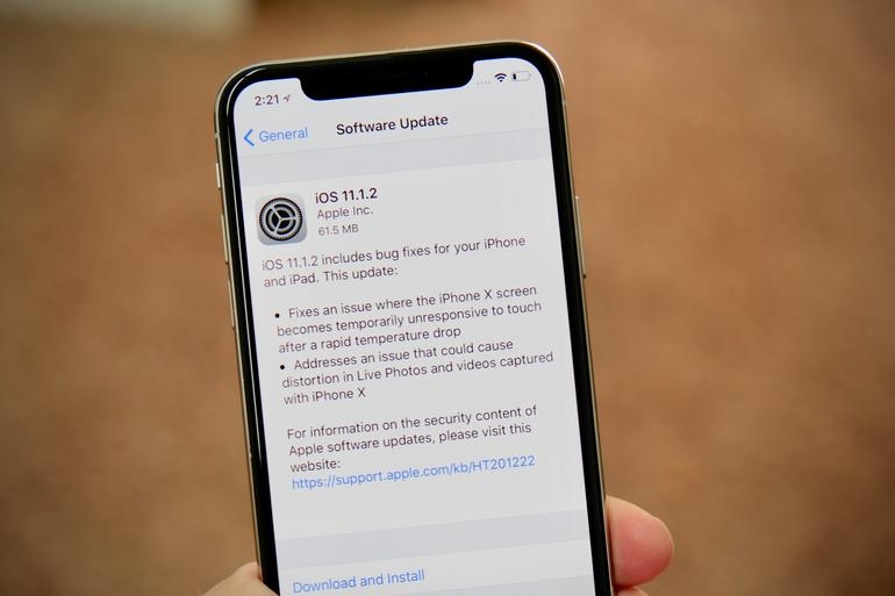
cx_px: 448
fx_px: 2063
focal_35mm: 83
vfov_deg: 16.4
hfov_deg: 24.5
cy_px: 298
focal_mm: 55
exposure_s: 1/38
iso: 200
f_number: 4
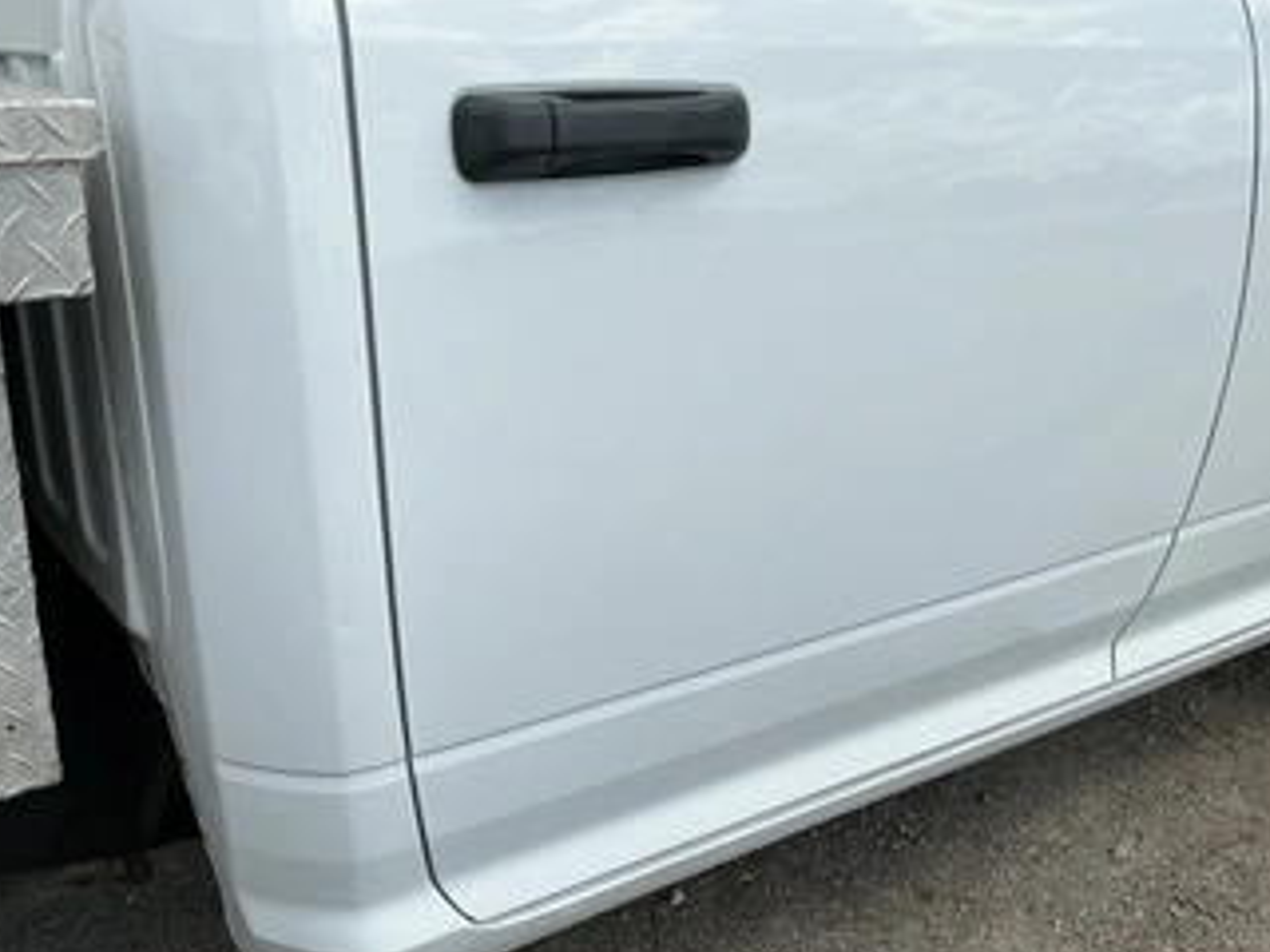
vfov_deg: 40.5
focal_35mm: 35
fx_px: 1284
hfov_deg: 52.4
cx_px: 540
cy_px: 587
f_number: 1.8
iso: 25
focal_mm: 3
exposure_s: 1/1786
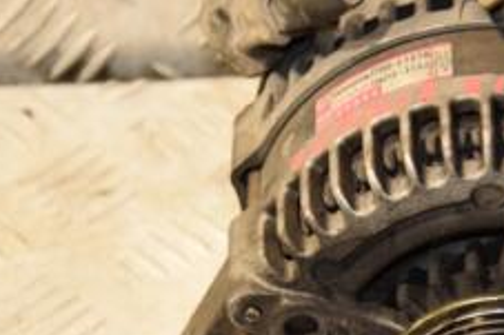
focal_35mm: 246
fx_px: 3441
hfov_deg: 8.3
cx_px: 524
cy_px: 193
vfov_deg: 5.6
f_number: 5.3
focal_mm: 62
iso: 800
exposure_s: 1/100
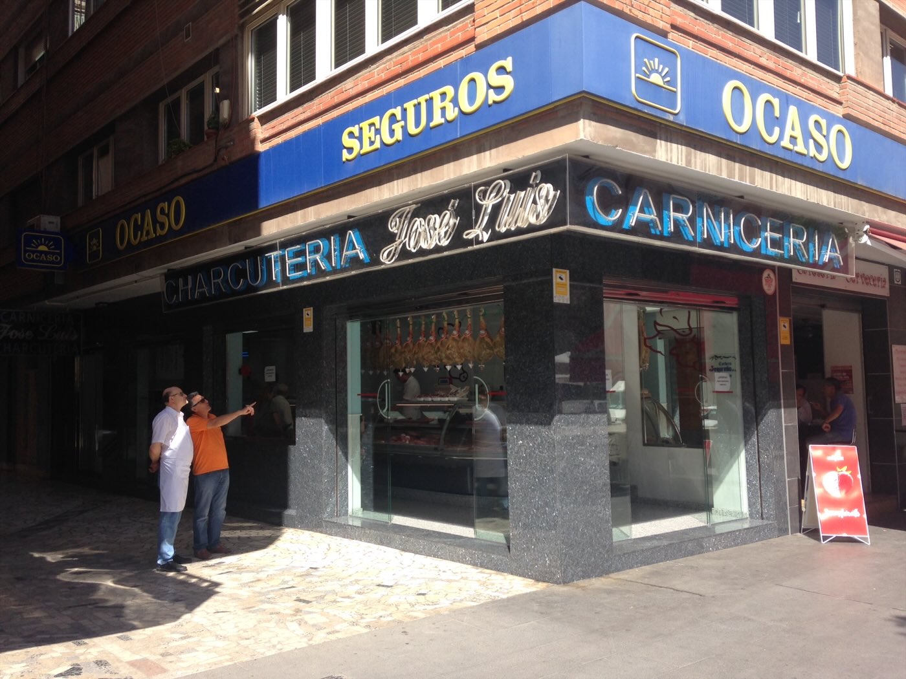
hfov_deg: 55.4
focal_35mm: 33
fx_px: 864
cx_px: 453
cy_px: 340
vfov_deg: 42.9
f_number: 2.4
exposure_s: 1/661
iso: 50
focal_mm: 4.12
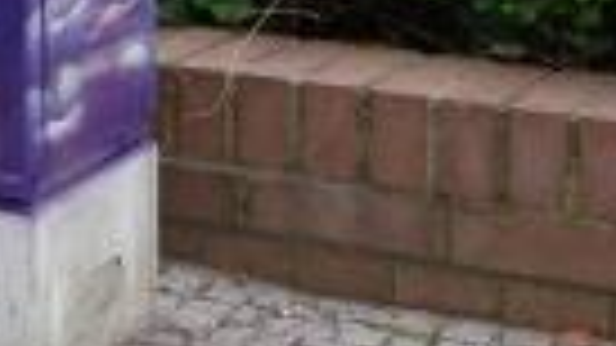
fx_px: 2074
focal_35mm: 127
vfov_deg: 9.3
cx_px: -148
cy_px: -177
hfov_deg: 16.1
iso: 125
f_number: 3.2
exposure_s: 1/200
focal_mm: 13.65
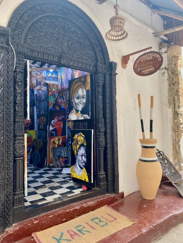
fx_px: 183
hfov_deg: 53.1
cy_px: 122
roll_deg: +0.6
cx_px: 92
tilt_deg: +4.5
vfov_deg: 67.3
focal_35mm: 26
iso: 32
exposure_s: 1/122
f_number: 1.8
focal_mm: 4.25
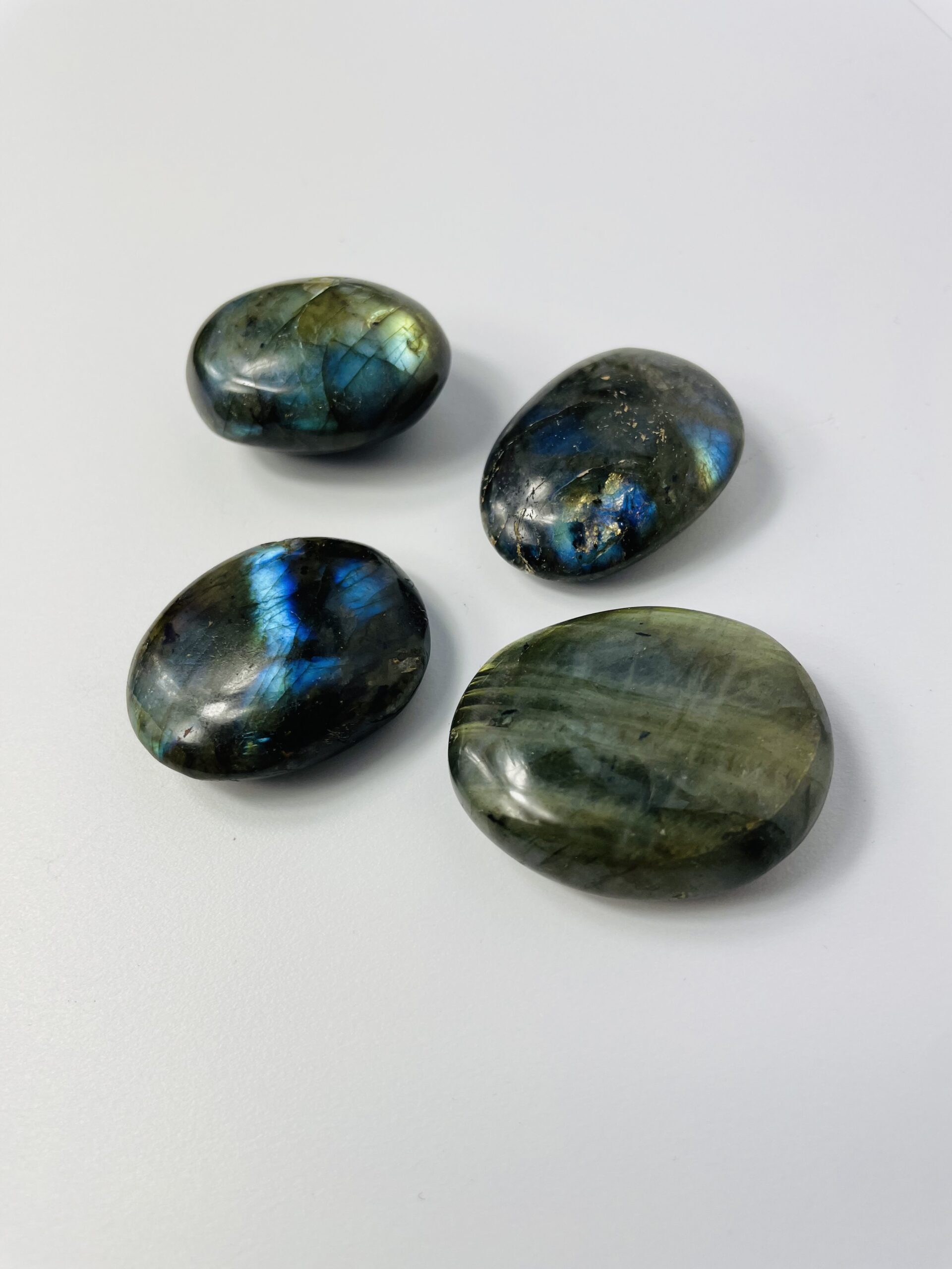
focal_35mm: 26
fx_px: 953
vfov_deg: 67.3
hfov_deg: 53.1
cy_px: 634
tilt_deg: -58.1
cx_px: 476
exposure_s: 1/335
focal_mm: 4.2
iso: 32
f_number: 1.6
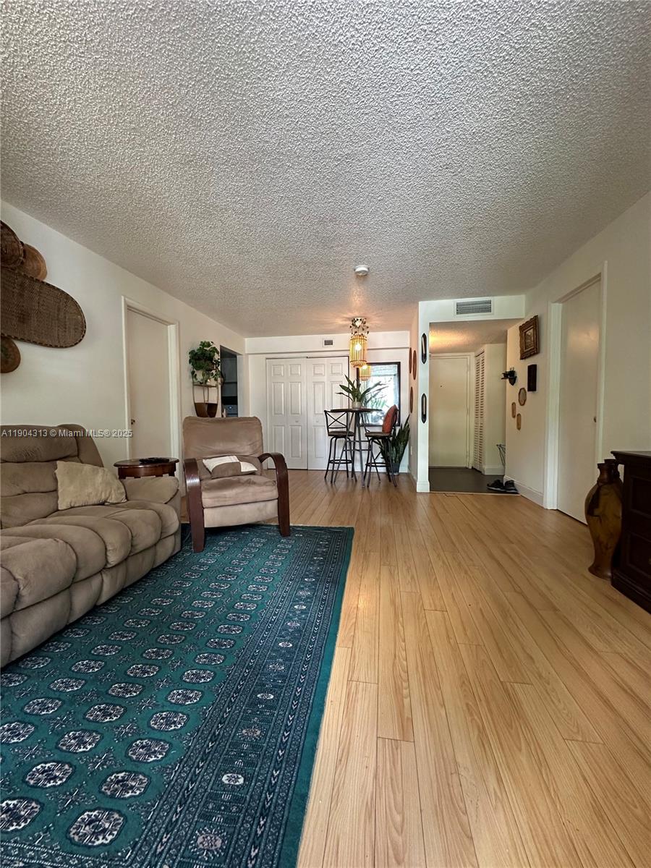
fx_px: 351
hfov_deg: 85.7
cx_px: 326
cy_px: 434
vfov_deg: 102.1
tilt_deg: -1.0
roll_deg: +0.7
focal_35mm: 14
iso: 250
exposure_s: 1/60
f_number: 2.2
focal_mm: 2.22
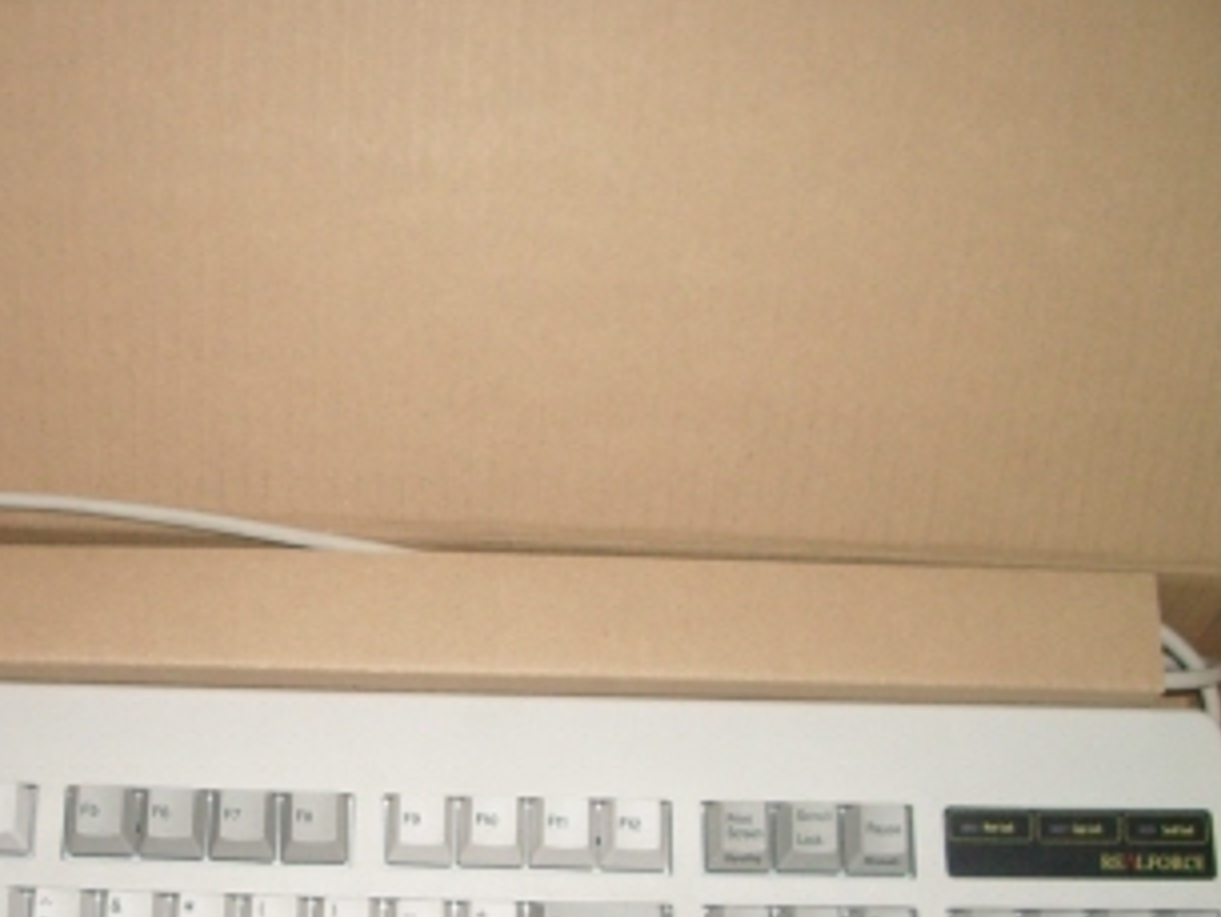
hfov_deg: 34.4
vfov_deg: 26.3
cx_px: 356
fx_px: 1941
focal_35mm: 55
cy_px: 685
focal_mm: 5.8
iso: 200
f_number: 2.6
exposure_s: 1/60
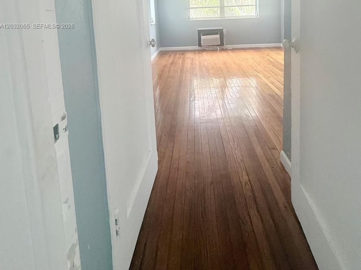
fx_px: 198
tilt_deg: -3.3
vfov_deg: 58.6
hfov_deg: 84.7
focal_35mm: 19
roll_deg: +2.5
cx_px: 182
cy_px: 26
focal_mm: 2.22
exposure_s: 1/99
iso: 200
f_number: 2.2
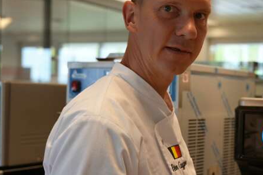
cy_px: 102
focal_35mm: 81
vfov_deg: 16.8
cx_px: 190
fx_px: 591
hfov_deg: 24.8
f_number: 4
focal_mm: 47
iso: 400
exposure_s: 1/160
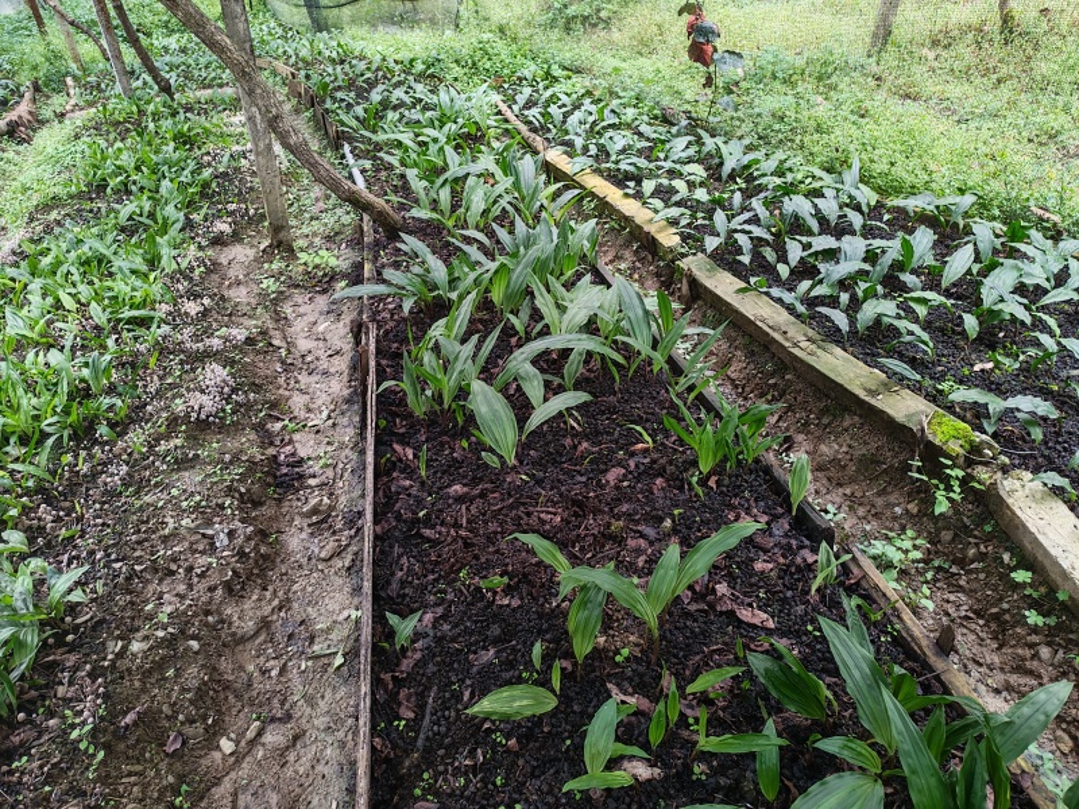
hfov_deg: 65.3
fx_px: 842
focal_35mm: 27
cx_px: 540
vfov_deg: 51.4
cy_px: 404
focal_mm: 6.12
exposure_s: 1/50
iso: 640
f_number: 1.9
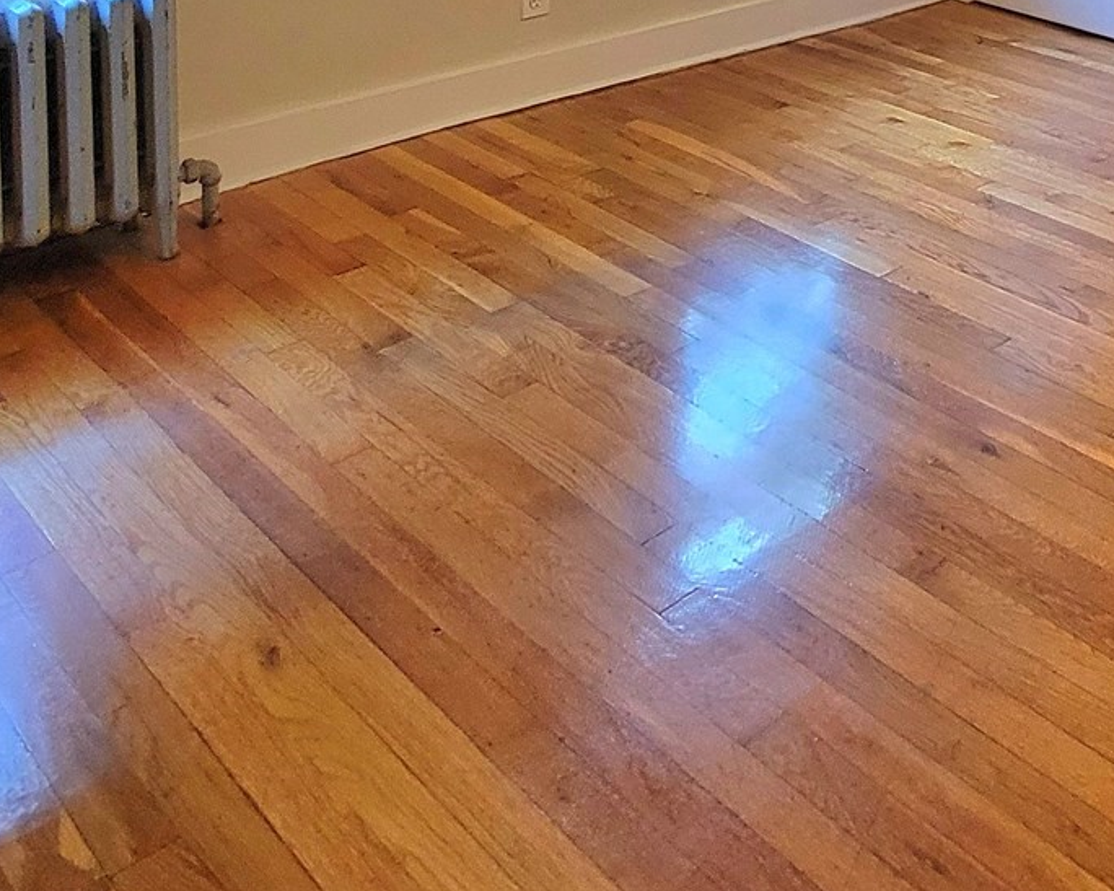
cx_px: 1134
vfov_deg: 30.7
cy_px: -266
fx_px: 1253
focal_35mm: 38
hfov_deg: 41.2
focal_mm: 2.2
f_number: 2.2
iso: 320
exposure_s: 1/60.2
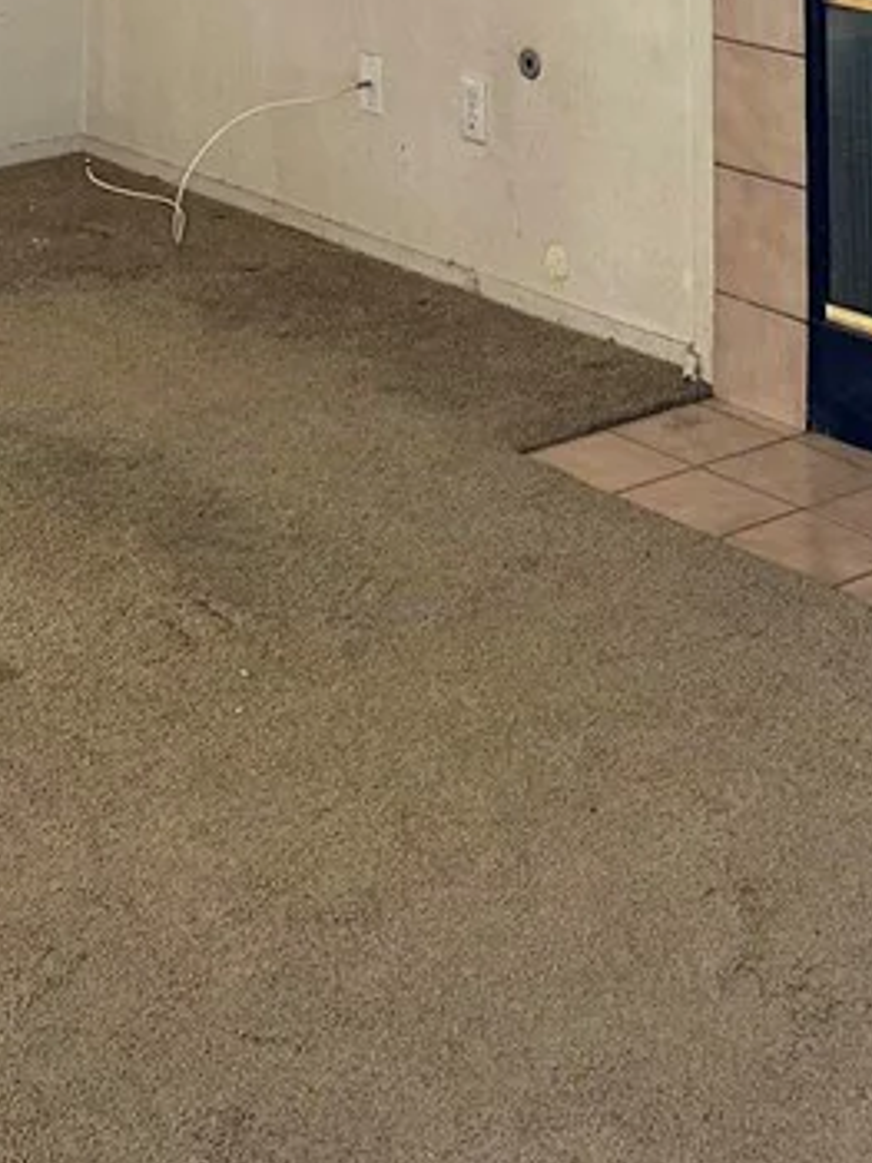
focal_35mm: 70
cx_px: 285
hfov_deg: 20.9
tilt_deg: +2.7
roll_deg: -1.2
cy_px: -477
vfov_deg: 23.4
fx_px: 2353
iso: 250
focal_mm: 6.86
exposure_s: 1/82
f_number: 1.78
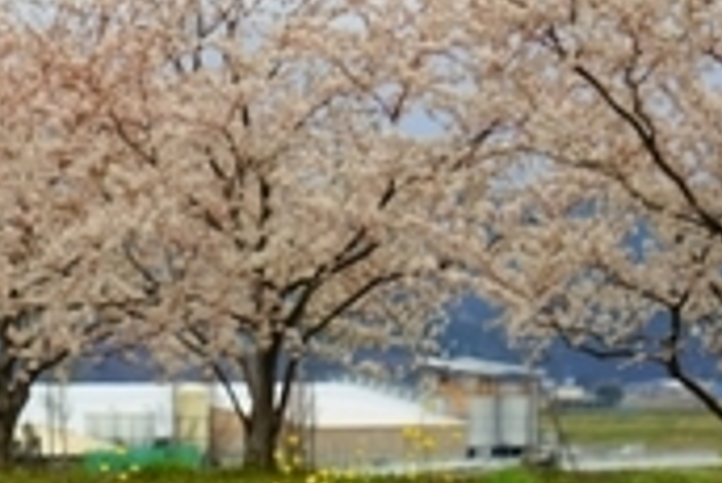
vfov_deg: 2.9
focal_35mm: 475
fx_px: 9534
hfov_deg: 4.3
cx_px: -923
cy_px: 38
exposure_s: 1/200
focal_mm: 102
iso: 100
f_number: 6.7
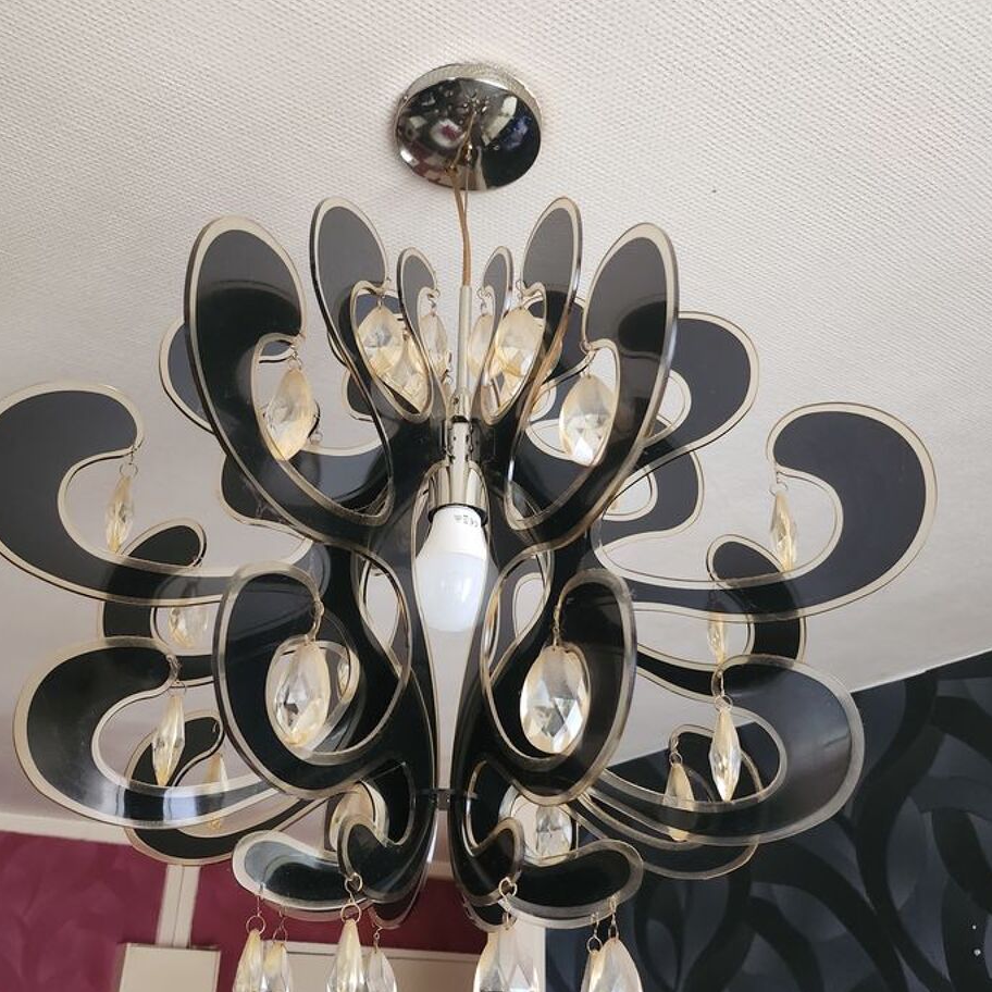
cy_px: 553
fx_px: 1005
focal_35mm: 31
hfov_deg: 52.5
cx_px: 485
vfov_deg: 52.4
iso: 800
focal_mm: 5
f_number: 1.8
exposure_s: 1/100
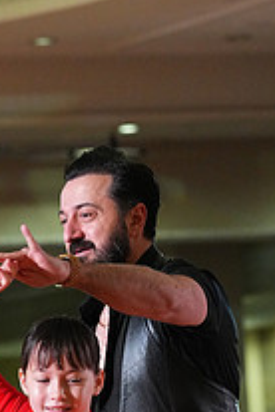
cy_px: 533
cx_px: 53
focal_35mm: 361
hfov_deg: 3.8
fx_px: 4136
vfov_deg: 5.7
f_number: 5
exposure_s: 1/400
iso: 8000
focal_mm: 129
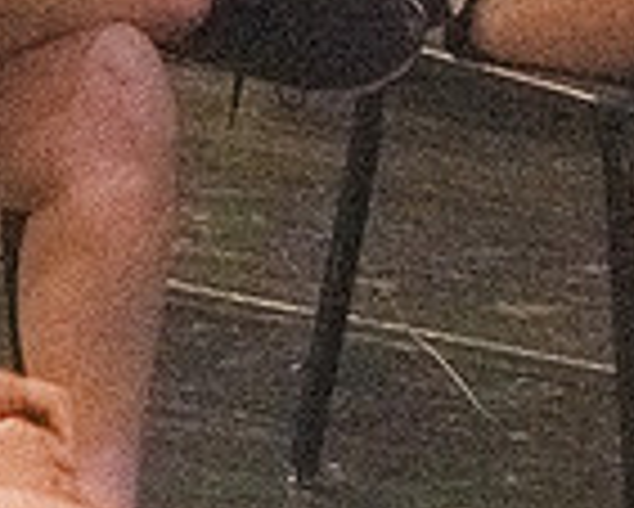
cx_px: 378
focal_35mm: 405
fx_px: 7605
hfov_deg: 4.8
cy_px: -279
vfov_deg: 3.8
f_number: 5.6
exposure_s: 1/400
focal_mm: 70
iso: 25600
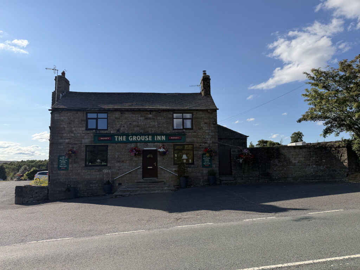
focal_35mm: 24
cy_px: 135
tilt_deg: +4.9
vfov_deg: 56.8
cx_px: 180
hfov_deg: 71.6
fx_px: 250
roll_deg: +2.0
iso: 80
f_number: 1.78
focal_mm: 6.76
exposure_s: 1/5714
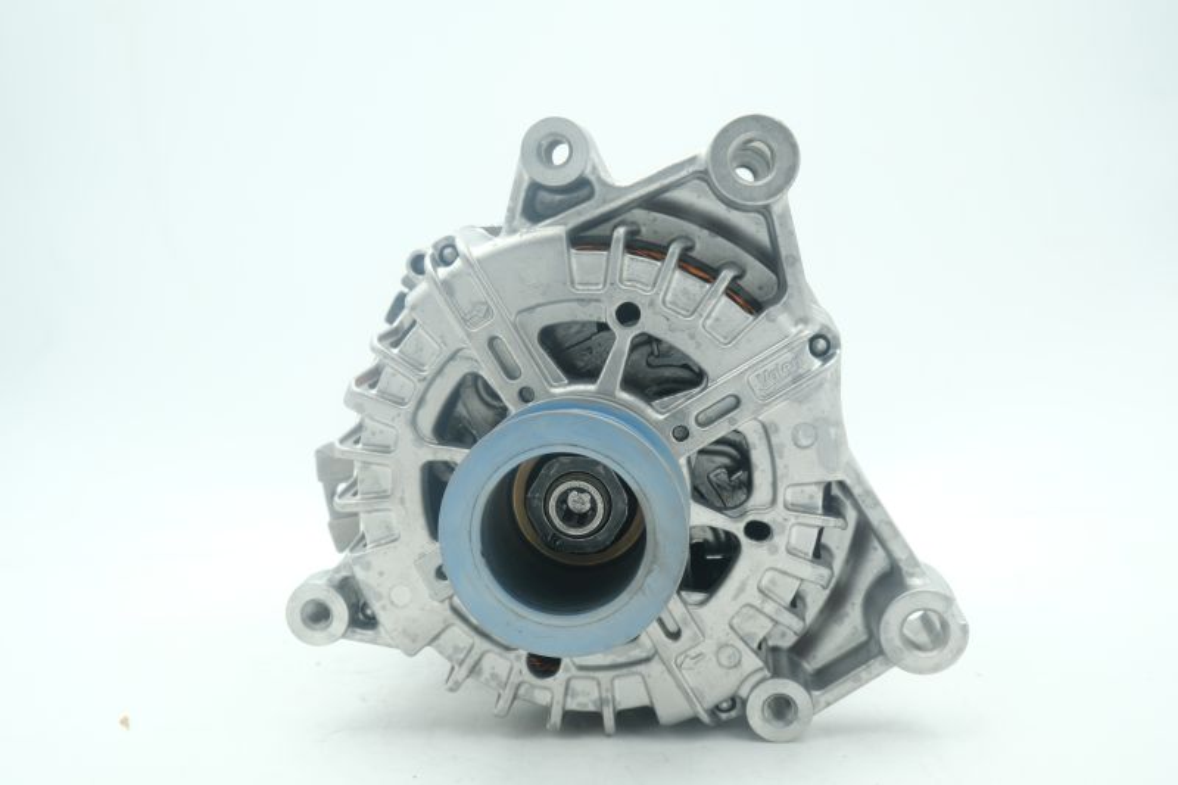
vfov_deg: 35.0
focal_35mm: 38
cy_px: 392
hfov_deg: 50.7
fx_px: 1243
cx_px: 589
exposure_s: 1/25
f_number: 10
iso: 200
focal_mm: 25.6
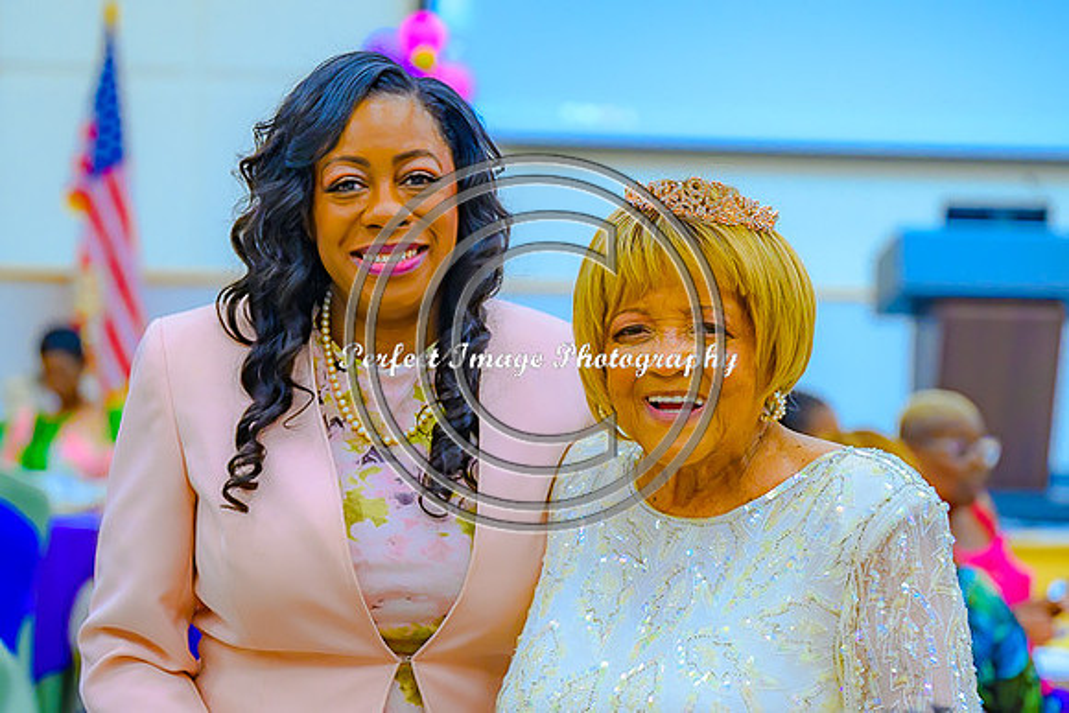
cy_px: 427
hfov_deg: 16.3
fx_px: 3736
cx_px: 534
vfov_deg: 10.9
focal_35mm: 126
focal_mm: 70
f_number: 2.8
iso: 640
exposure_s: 1/125
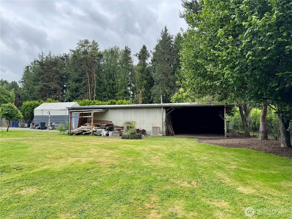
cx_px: 146
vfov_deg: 56.8
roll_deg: -0.7
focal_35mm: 24
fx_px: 202
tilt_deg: +2.9
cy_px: 110
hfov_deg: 71.6
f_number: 1.78
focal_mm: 6.76
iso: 80
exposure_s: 1/1238
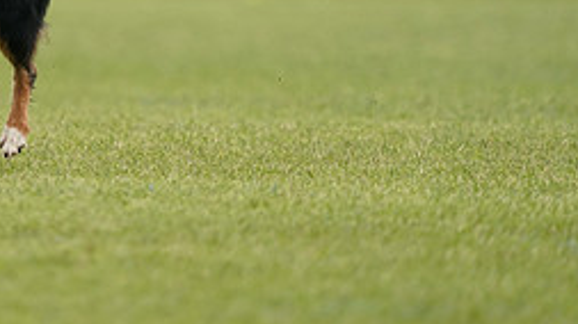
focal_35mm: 1444
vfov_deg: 0.8
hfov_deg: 1.5
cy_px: -111
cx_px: -32
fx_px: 22119
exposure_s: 1/4000
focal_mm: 600
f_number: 6.3
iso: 2500
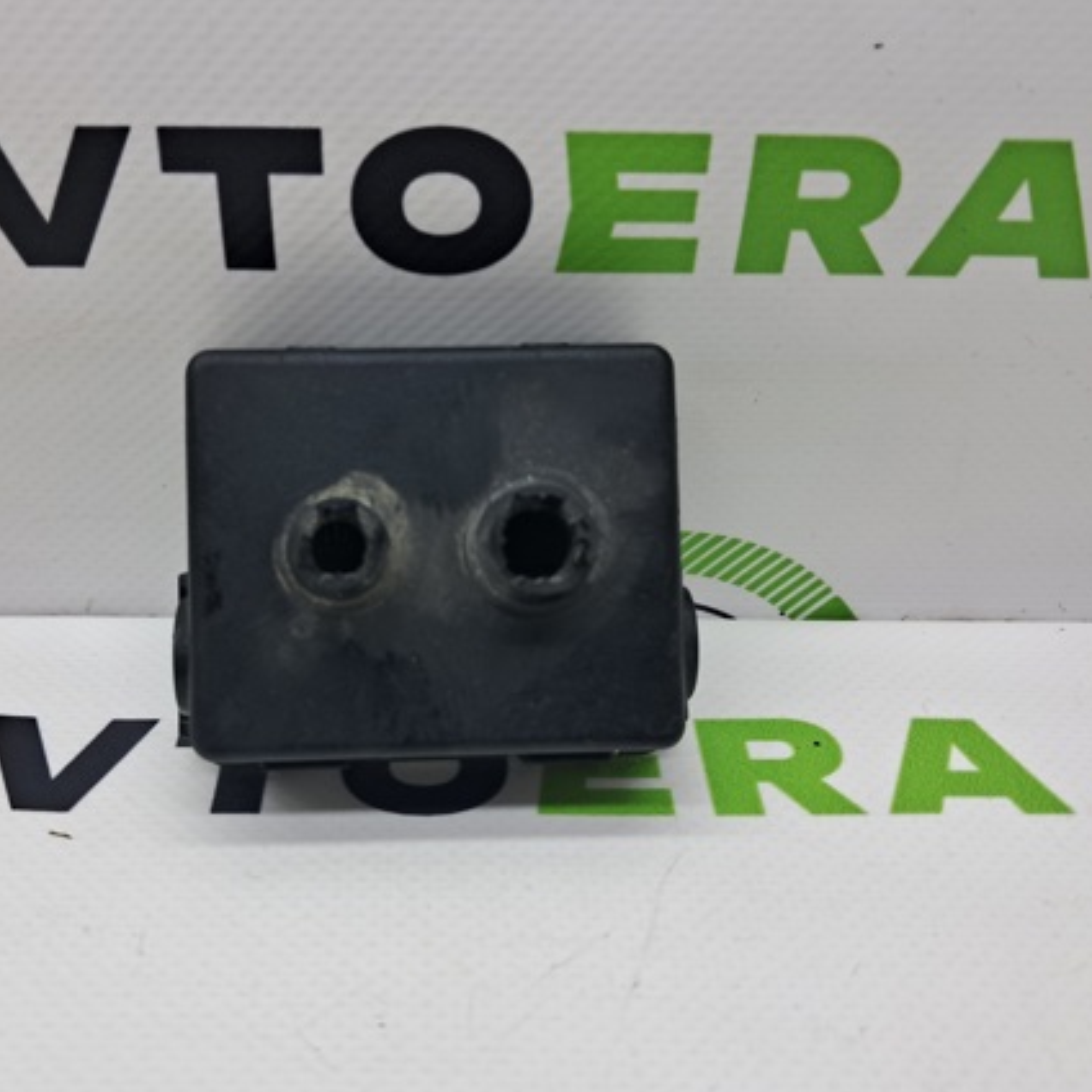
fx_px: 1285
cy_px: 565
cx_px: 448
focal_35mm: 36
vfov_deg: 46.0
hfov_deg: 45.8
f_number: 1.8
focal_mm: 4
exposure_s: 1/60
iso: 50
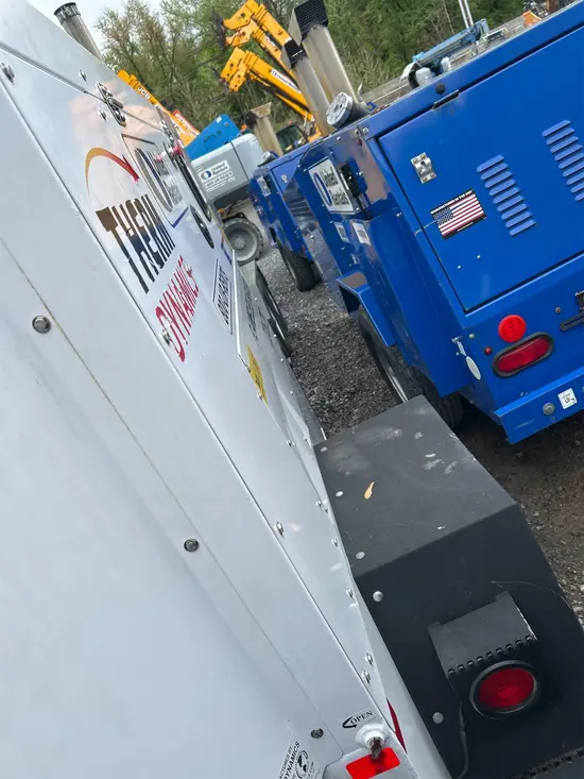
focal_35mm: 26
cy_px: 390
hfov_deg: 53.1
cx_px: 292
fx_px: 585
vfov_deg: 67.3
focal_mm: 5.7
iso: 50
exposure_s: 1/902
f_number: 1.5
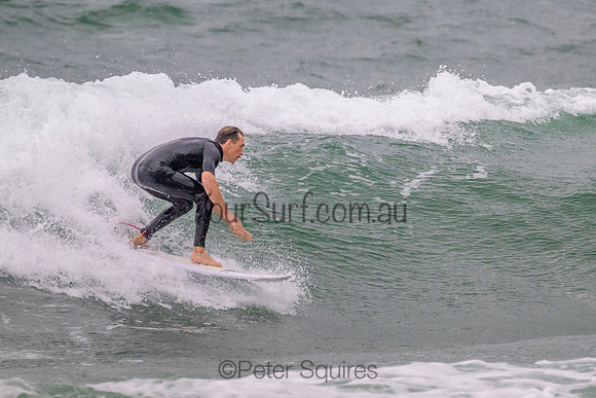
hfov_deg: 1.9
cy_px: 128
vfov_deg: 1.3
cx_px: 374
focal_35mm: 1087
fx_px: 18006
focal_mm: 800
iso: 1800
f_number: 11
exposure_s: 1/2000
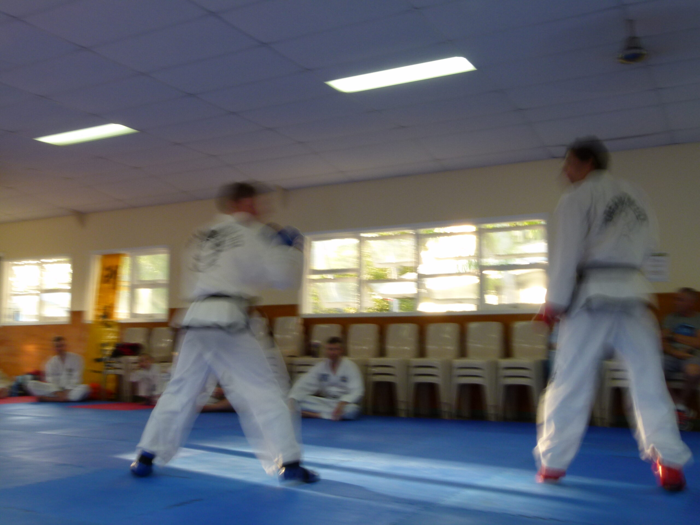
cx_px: 350
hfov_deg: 51.4
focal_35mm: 36
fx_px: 728
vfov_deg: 39.7
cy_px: 262
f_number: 8
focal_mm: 6.5
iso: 100
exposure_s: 1/4
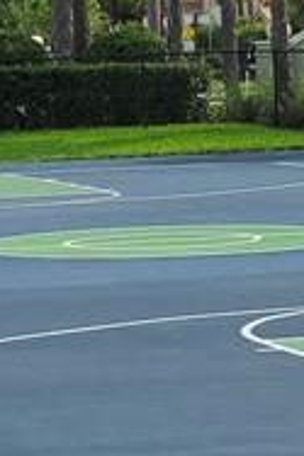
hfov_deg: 6.7
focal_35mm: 204
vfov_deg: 10.1
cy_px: 58
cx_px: 109
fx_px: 2589
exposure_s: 1/7058
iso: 64
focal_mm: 6.5
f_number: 1.4
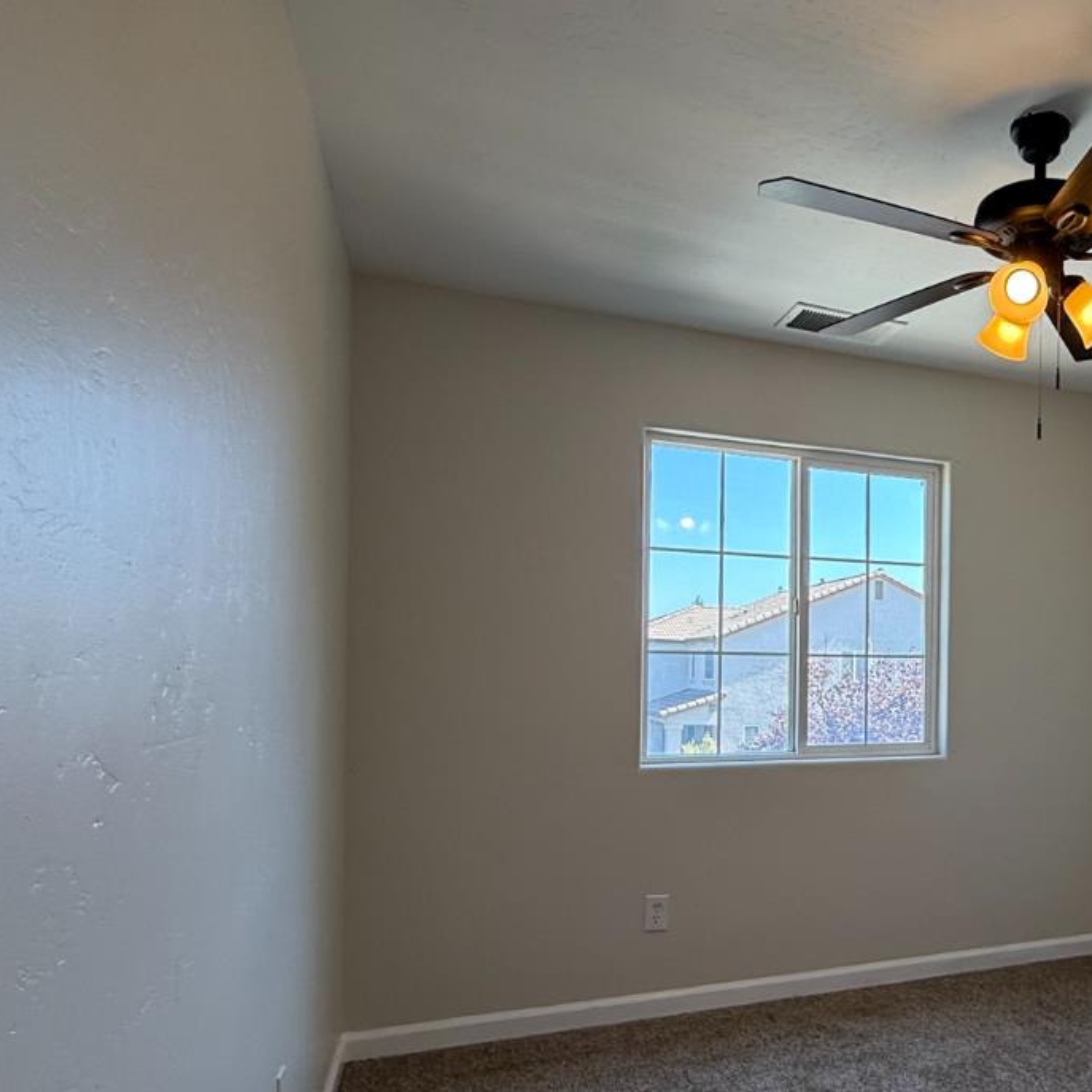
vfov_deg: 58.5
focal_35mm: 27
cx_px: 928
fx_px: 964
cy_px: 665
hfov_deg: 53.6
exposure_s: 1/126
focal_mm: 2.22
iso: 64
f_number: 2.2
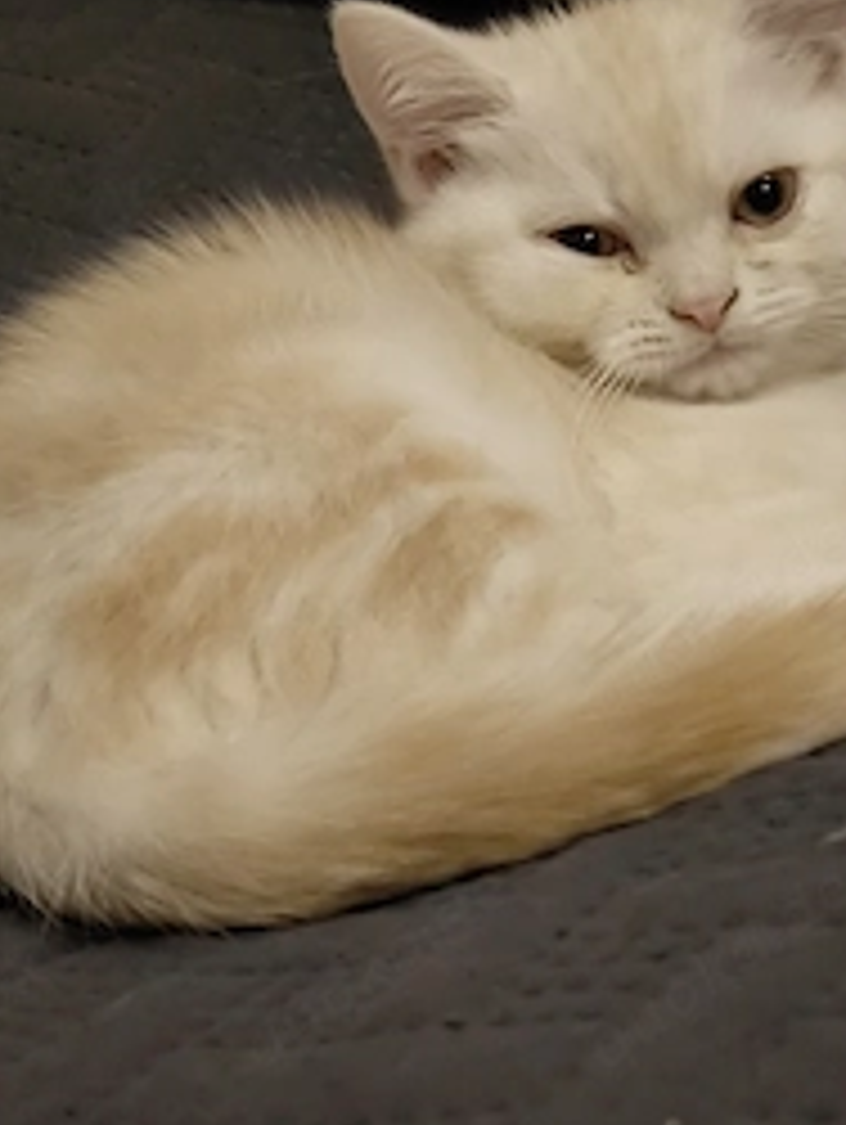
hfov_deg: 20.5
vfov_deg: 27.0
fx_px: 2342
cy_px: 666
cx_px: 472
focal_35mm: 72
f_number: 1.9
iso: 640
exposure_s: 1/50.3
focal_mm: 6.92
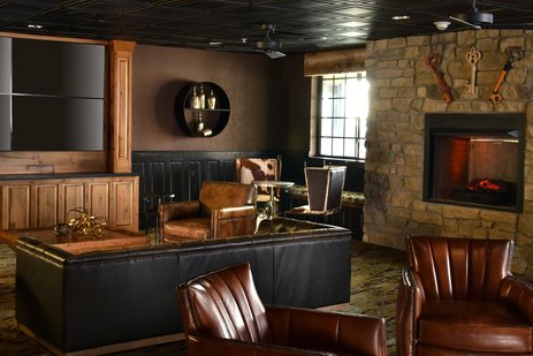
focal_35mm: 47
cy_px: 233
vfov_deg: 28.5
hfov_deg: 41.6
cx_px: 198
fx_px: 696
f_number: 13
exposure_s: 1.3
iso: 250
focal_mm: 34
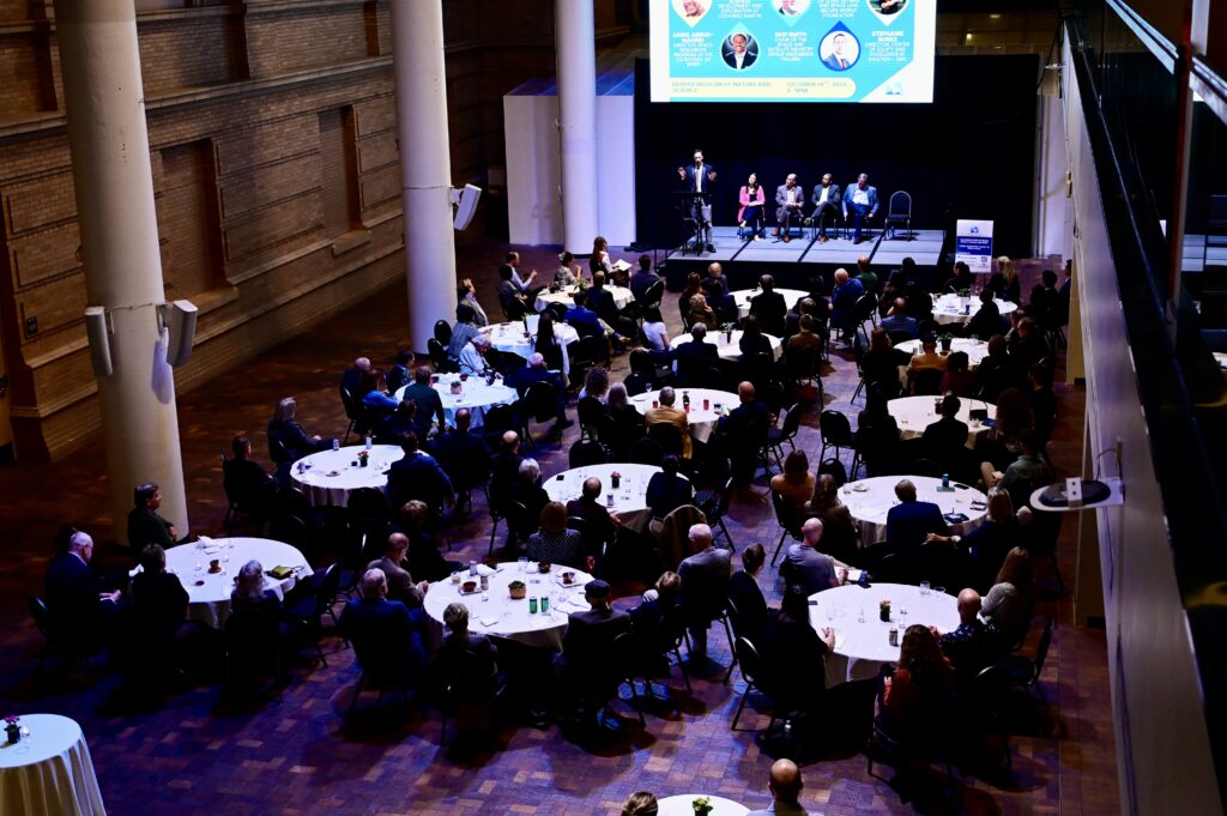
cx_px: 614
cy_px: 408
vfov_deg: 30.5
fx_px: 1498
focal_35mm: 44
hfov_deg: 44.5
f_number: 4
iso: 4000
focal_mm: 44
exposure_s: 1/160
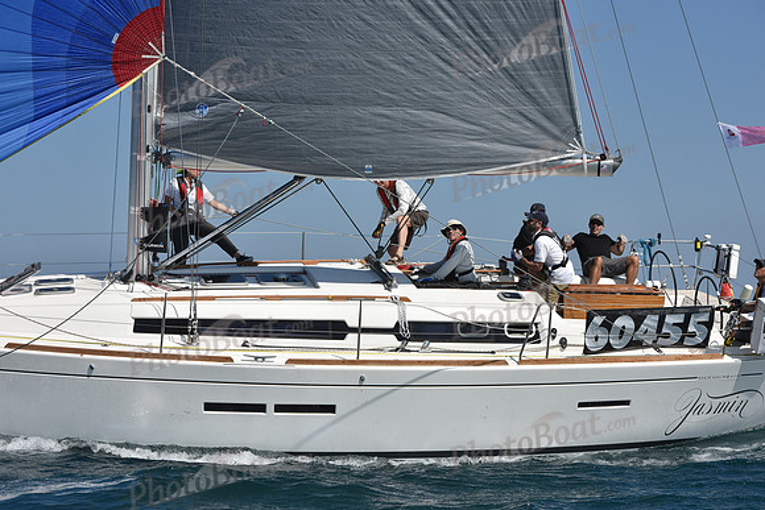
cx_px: 382
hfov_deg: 22.1
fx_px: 1955
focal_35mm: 92
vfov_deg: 14.9
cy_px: 255
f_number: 9
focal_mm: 92
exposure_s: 1/1600
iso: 250
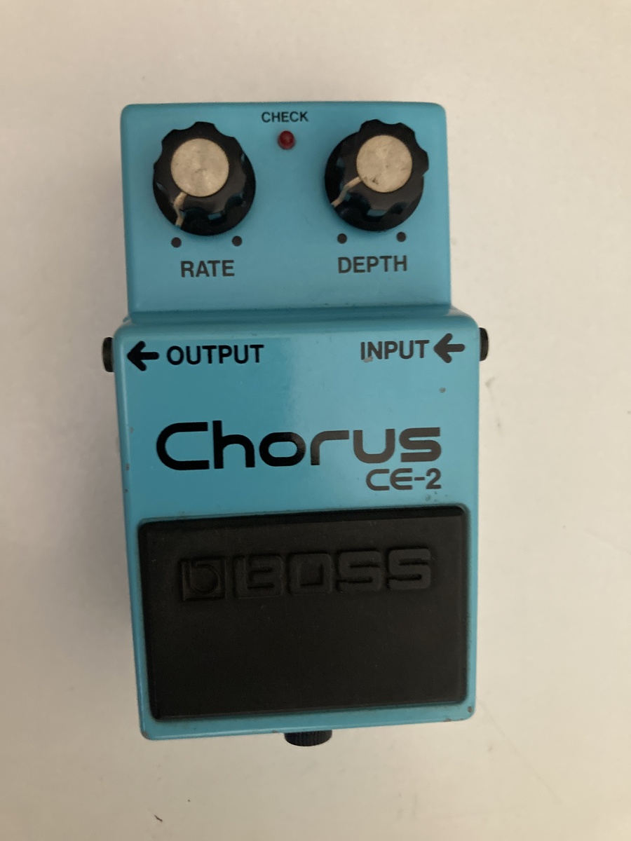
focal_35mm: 28
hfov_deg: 49.7
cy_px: 420
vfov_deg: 63.4
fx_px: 681
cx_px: 316
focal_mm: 3.99
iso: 500
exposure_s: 1/30
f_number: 1.8
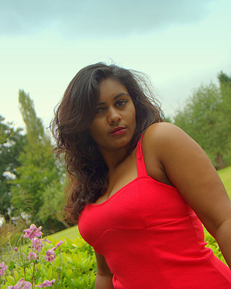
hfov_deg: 22.5
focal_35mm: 68
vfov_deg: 27.9
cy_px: 137
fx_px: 582
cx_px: 115
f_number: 5.6
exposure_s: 1/160
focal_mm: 40
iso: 100
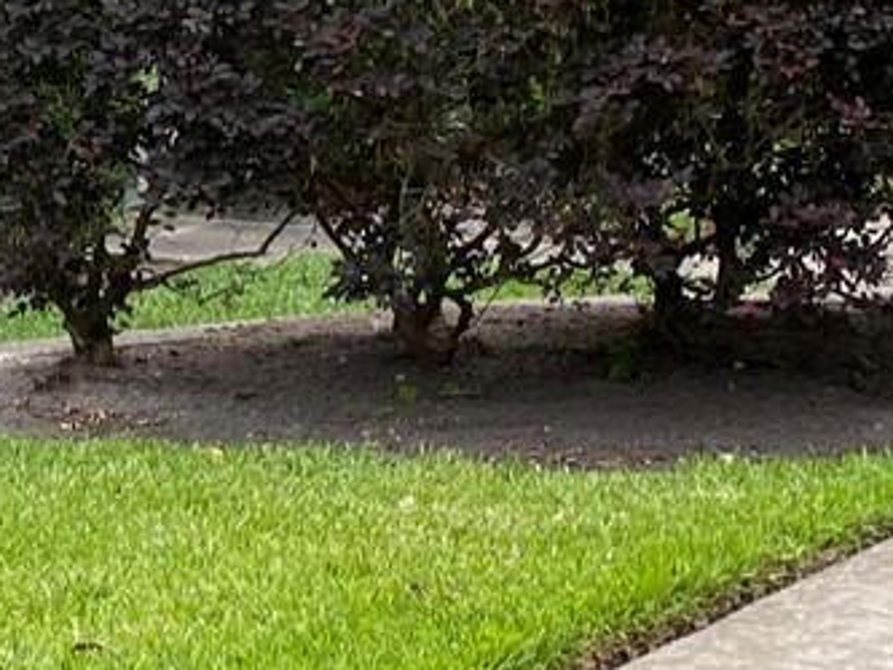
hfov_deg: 14.5
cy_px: -139
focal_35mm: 125
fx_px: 3226
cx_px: -528
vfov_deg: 11.6
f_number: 1.8
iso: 32
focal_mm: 4.25
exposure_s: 1/467
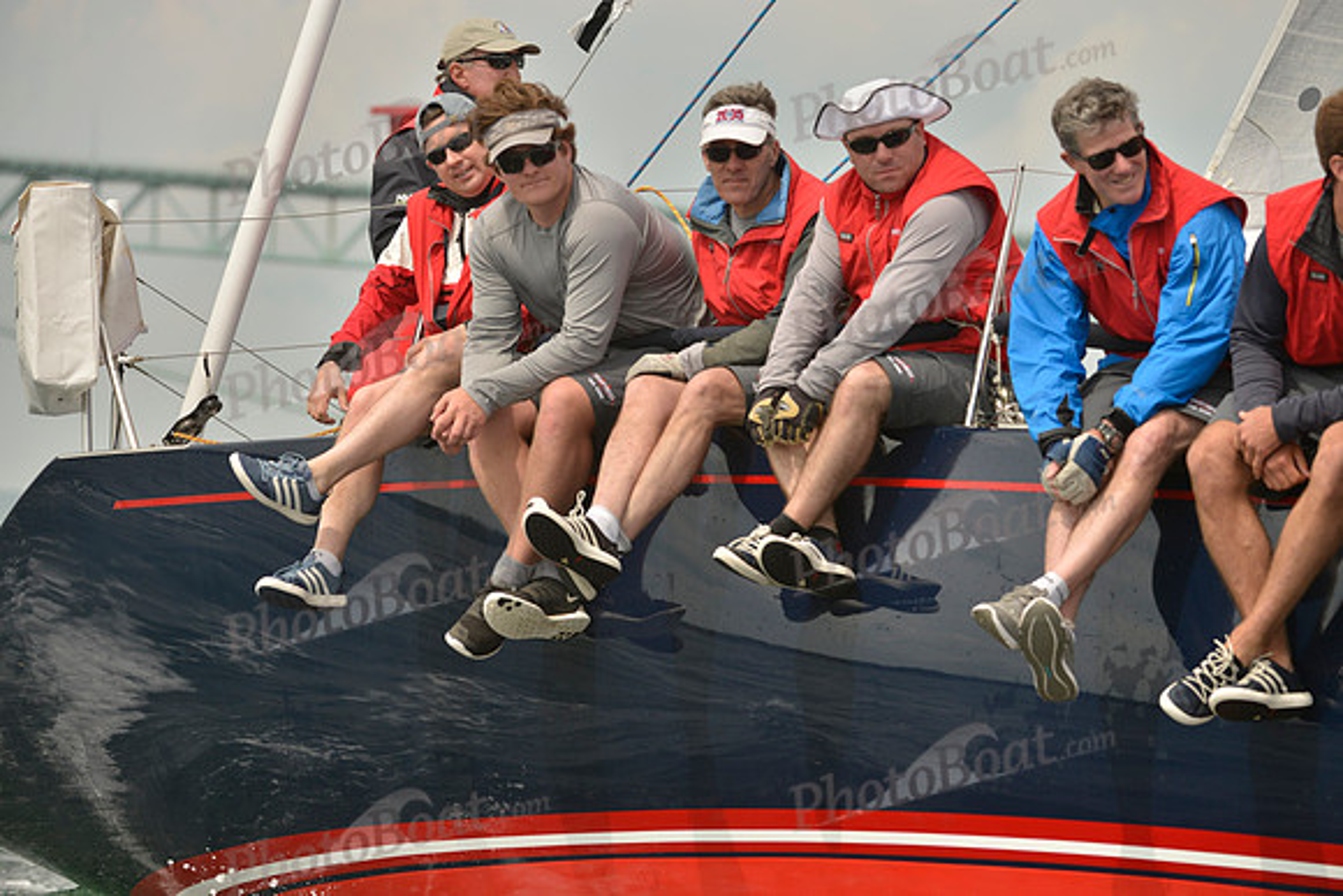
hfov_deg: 10.3
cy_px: 448
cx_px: 672
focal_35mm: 200
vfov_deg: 6.9
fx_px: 7463
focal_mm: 200
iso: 280
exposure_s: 1/1250
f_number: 6.3
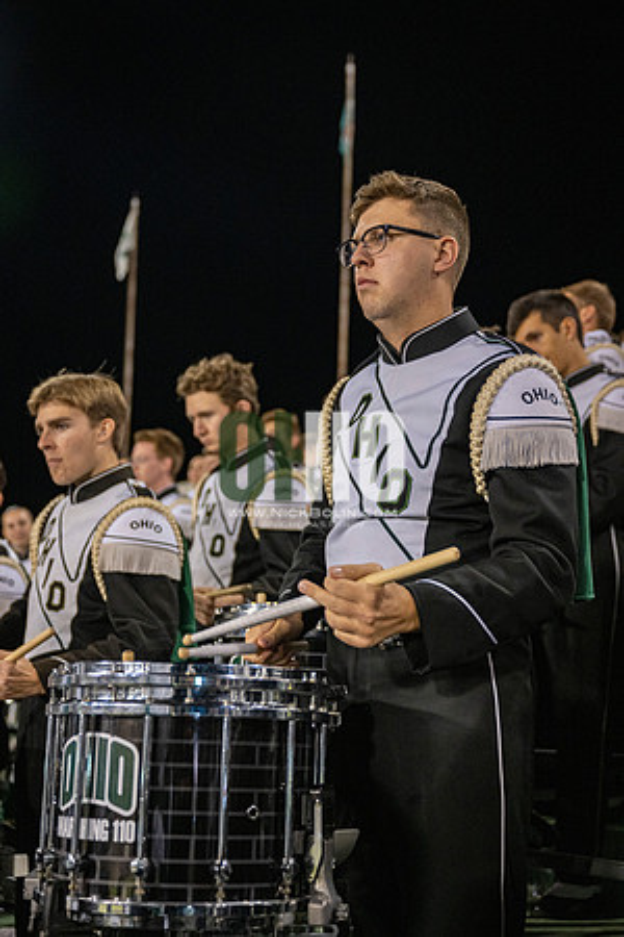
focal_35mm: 47
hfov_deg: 28.6
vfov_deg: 41.9
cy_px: 468
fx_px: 1222
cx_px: 312
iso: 2000
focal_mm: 47
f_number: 3.2
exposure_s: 1/500
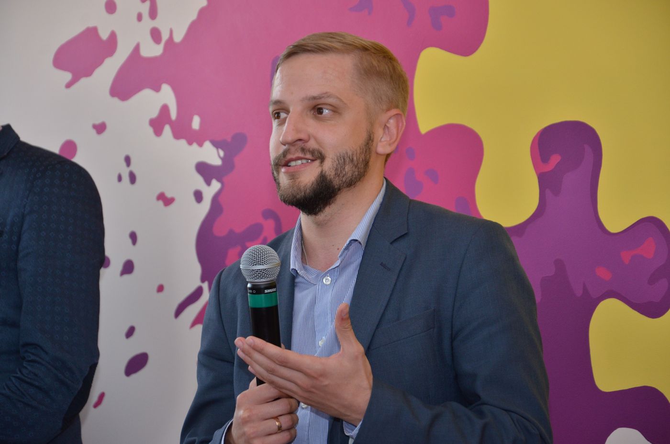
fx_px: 2563
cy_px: 222
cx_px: 335
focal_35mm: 138
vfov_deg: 9.9
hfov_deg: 14.9
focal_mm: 92
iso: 640
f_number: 5.6
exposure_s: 1/250
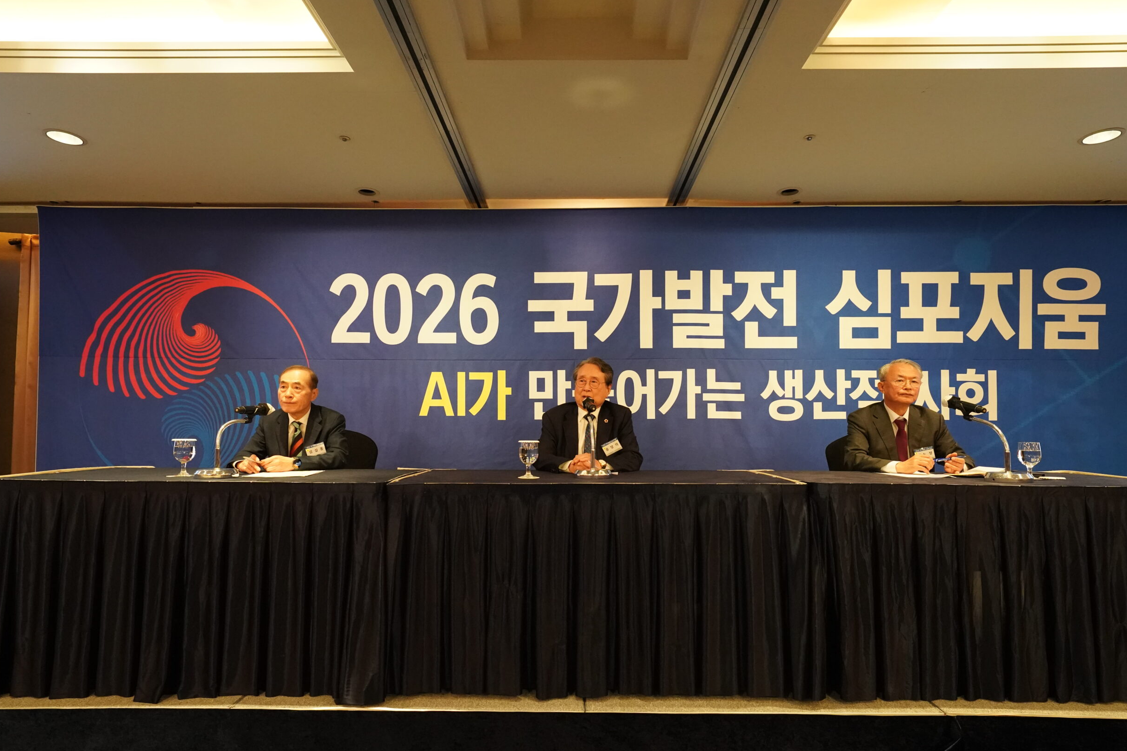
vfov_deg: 61.9
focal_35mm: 20
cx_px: 564
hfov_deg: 84.0
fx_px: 626
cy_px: 394
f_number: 5
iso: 6400
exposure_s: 1/160
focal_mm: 19
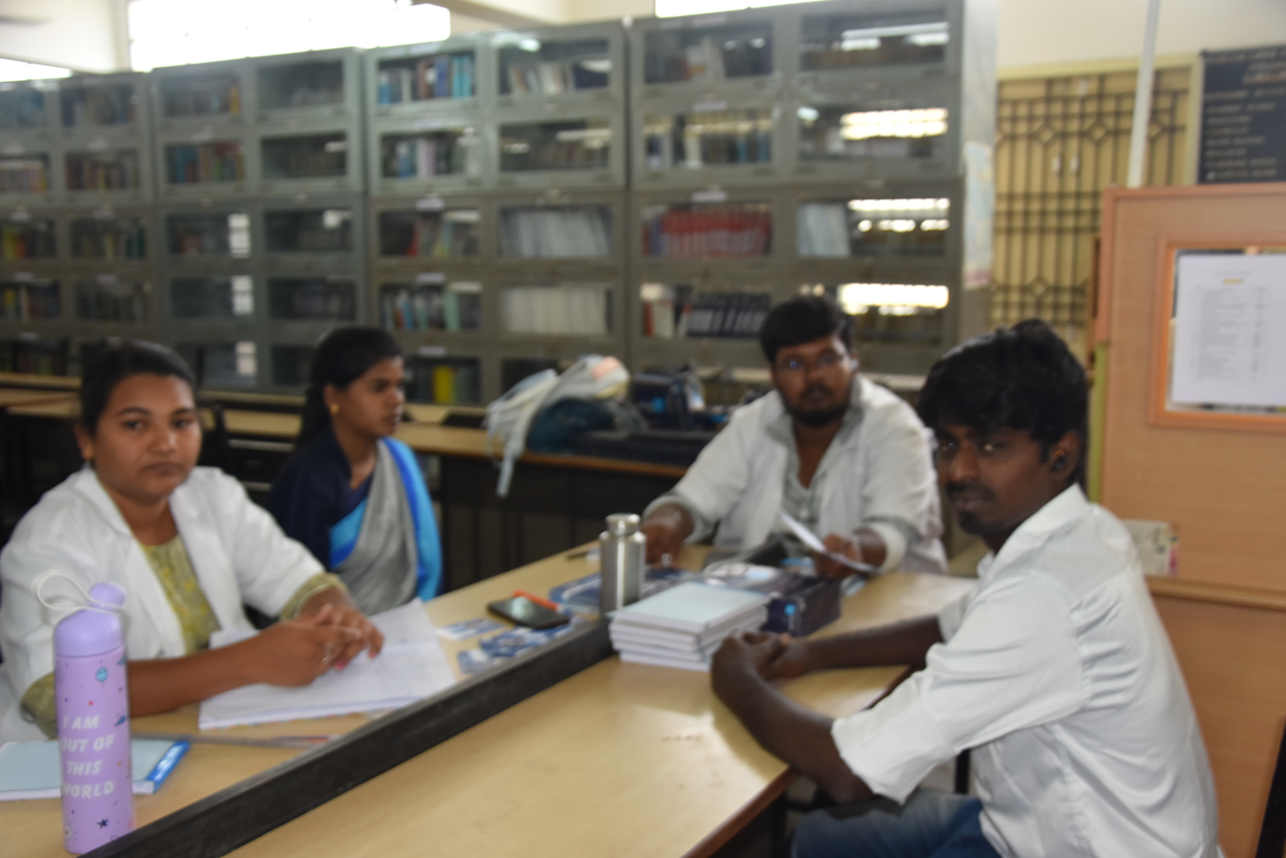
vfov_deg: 36.9
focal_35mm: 36
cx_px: 643
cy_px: 429
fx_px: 1286
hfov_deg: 53.1
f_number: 3.8
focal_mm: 24
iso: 400
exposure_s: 1/60
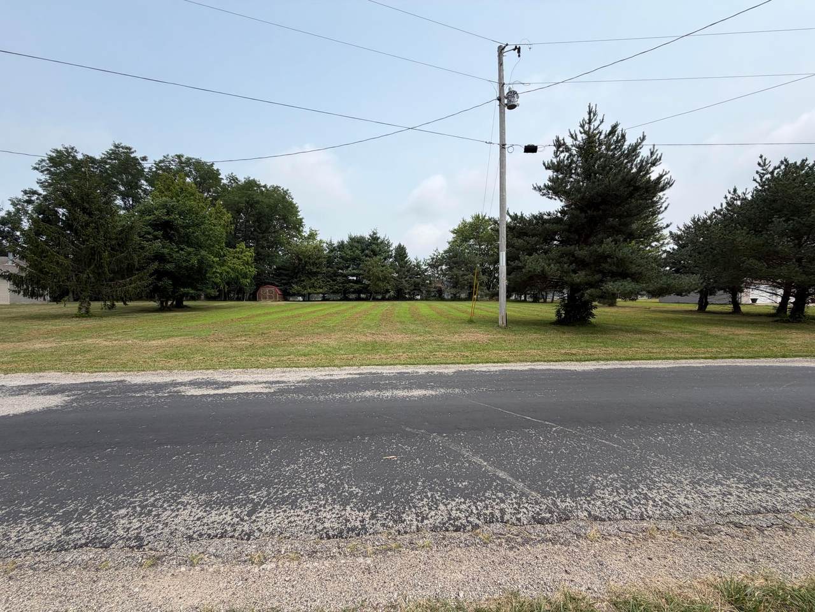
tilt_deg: -0.8
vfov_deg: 85.7
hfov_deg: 102.1
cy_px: 306
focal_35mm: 14
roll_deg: +0.5
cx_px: 408
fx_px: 330
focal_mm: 2.22
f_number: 2.2
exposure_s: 1/985
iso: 20
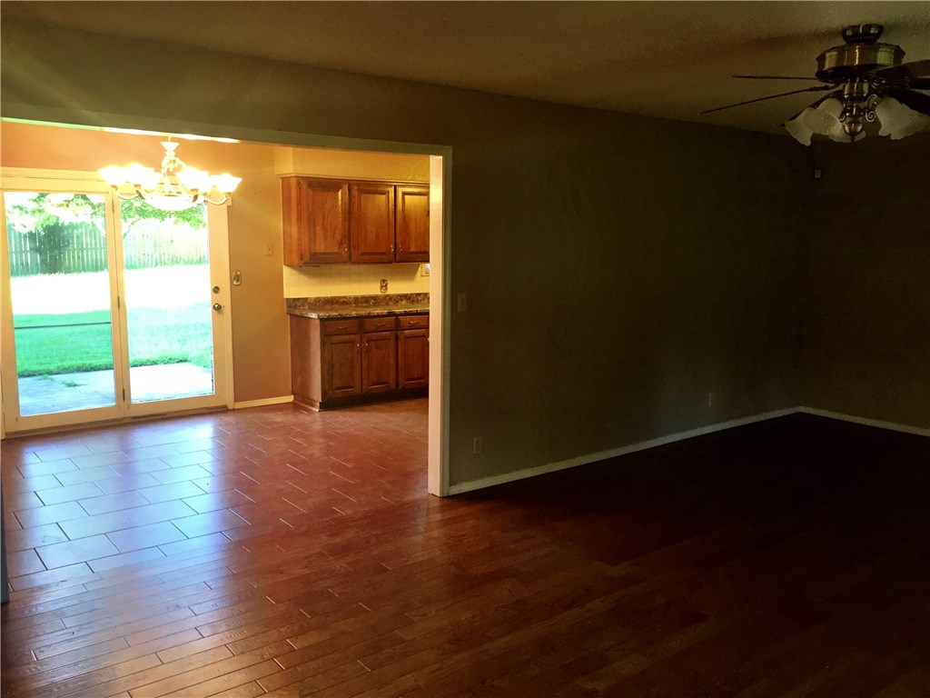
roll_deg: -1.4
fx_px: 779
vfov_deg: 48.2
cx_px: 465
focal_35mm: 29
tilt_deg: -7.6
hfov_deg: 61.7
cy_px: 349
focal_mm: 4.15
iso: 100
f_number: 2.2
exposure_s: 1/30
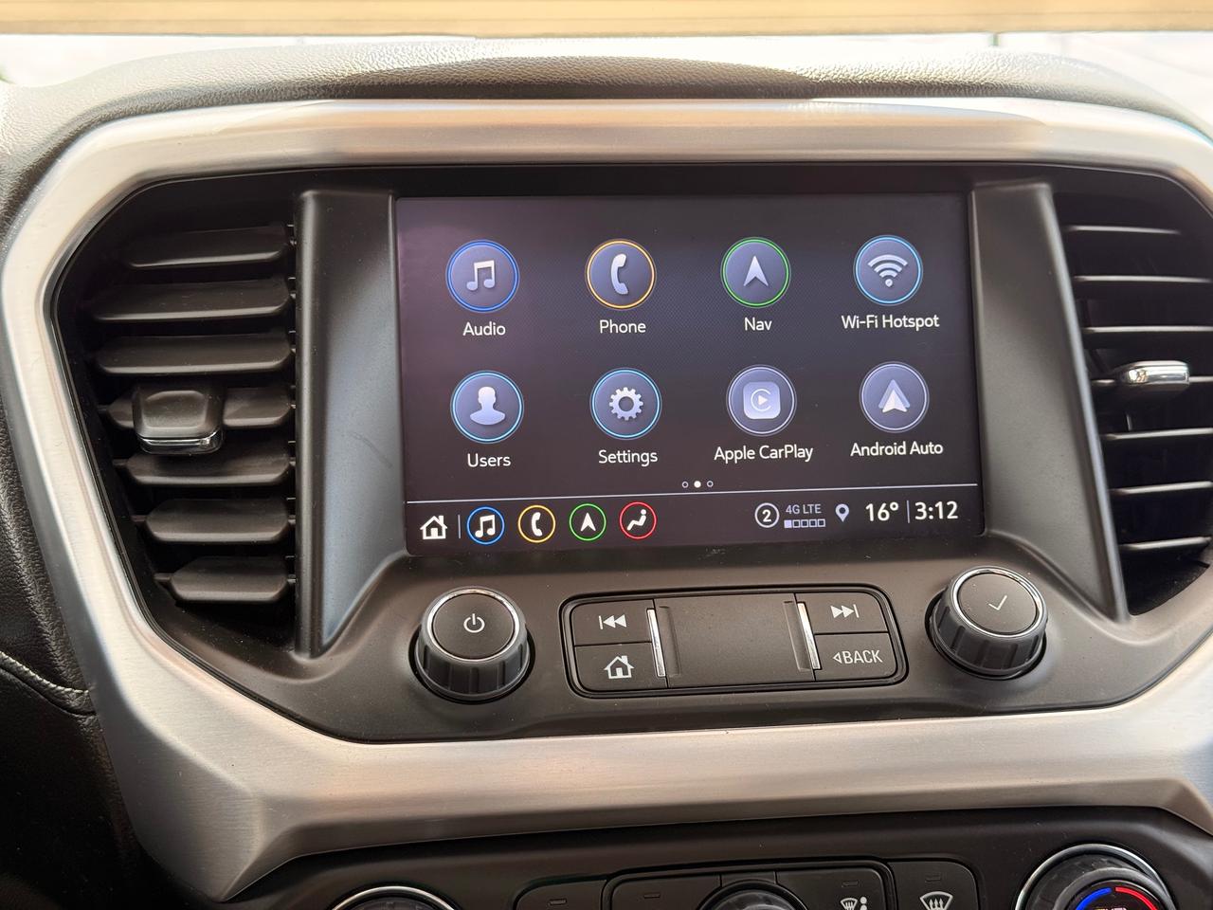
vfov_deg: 30.3
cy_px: 455
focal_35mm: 48
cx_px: 606
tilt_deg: -4.8
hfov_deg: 39.7
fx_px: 1682
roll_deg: -0.3
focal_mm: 6.76
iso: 80
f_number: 1.78
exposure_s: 1/125
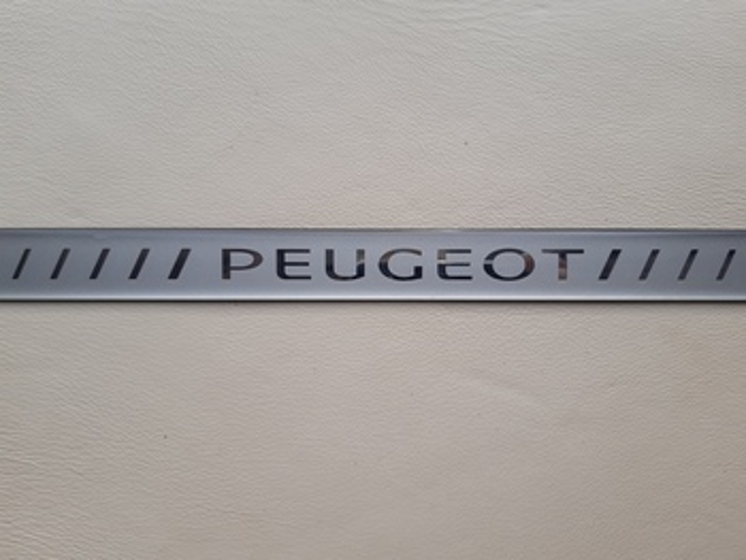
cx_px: 373
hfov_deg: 67.3
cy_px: 280
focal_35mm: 26
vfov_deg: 53.1
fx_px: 561
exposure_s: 1/501
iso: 40
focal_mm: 3.92
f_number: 1.7
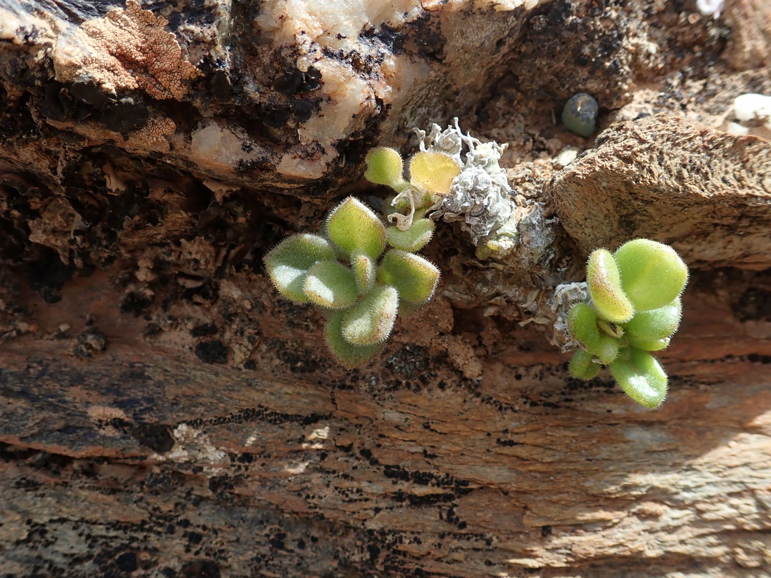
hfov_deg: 60.0
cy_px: 289
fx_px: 668
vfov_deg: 46.8
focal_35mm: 30
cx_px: 386
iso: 100
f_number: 3.2
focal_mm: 5.5
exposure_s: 1/400
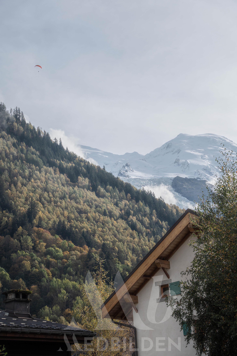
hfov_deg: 17.6
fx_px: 767
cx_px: 118
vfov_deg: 26.1
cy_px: 178
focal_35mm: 78
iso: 80
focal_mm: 77.7
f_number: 5.6
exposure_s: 1/3200
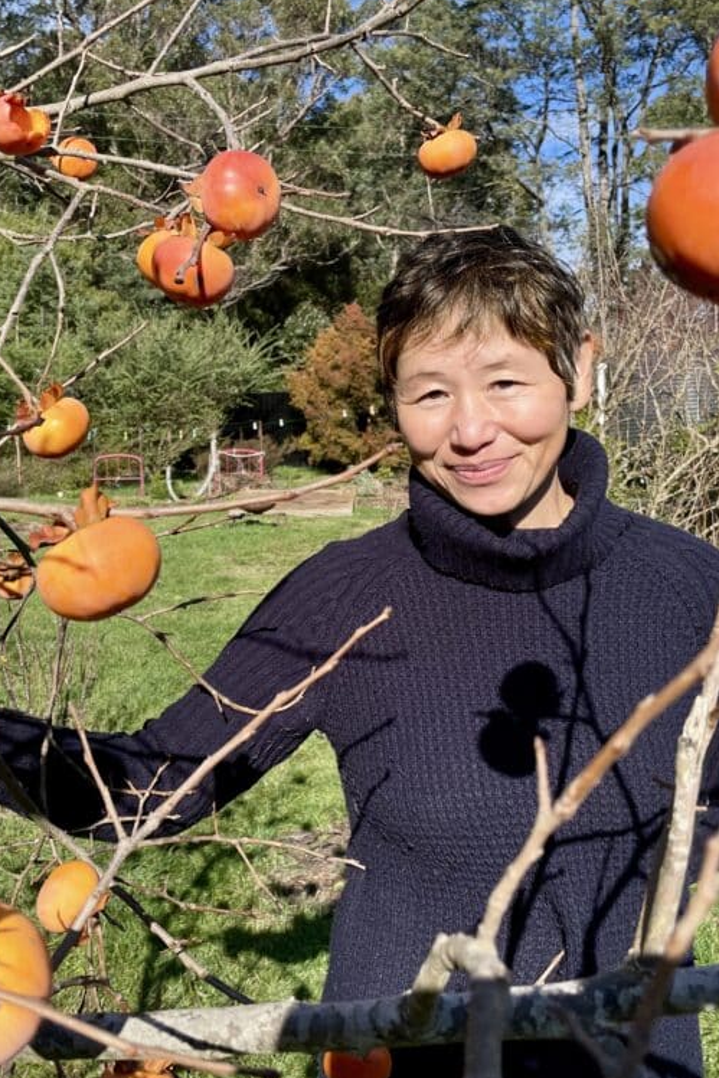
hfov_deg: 35.7
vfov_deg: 51.9
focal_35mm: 37
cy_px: 535
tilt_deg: -0.9
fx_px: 1108
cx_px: 259
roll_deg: +2.7
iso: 32
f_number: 1.6
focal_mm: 4.2
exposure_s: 1/3861
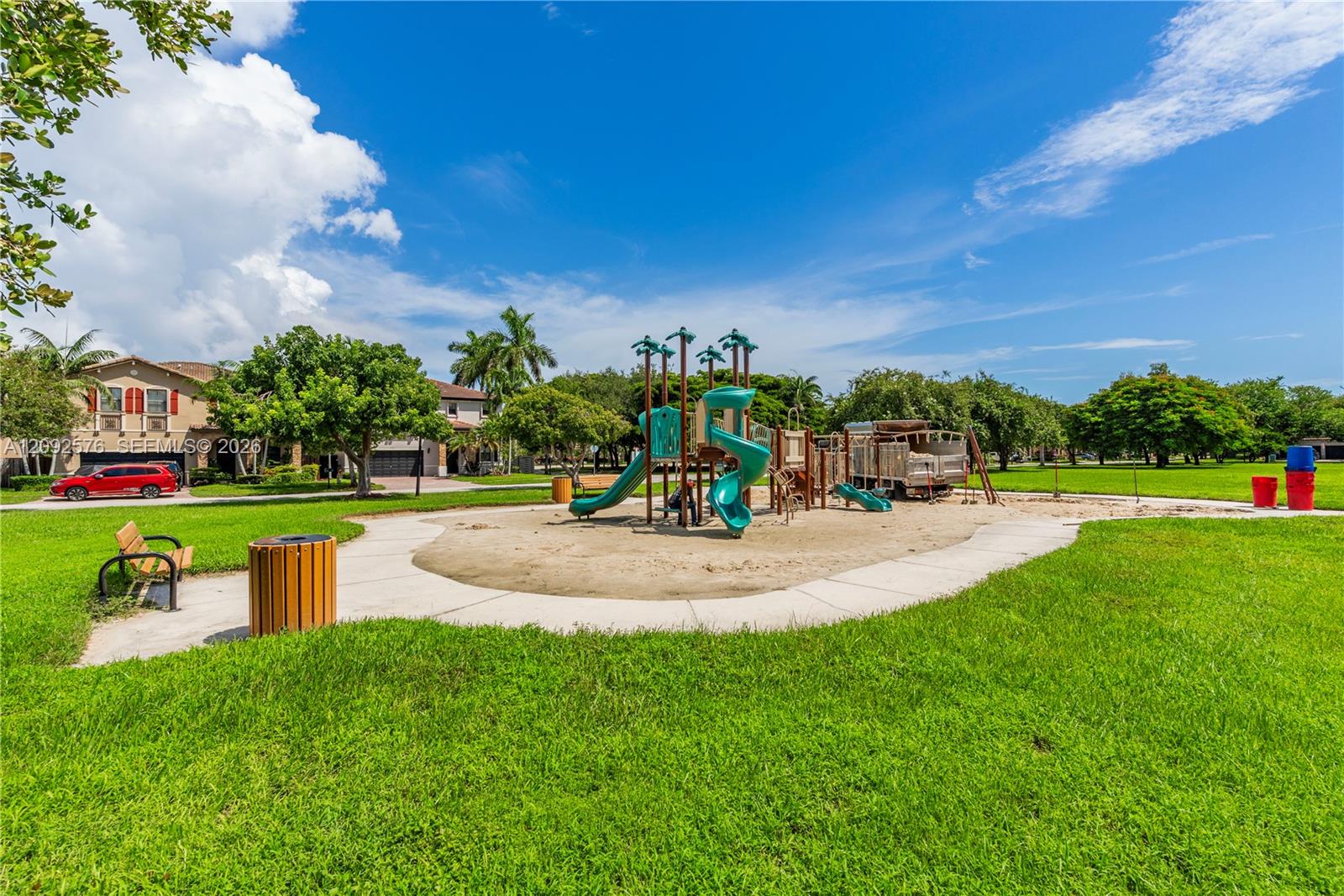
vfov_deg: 72.0
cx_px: 672
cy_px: 448
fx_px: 616
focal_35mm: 16
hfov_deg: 95.0
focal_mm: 11
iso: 320
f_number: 5.6
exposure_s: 1/1250
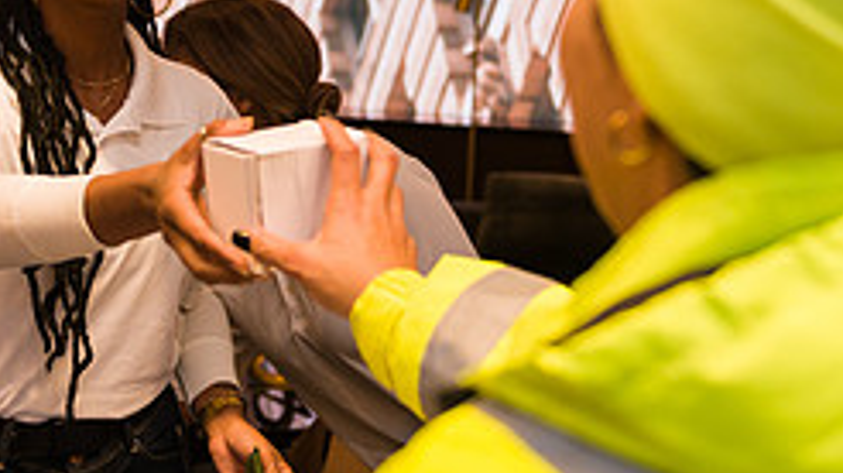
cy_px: 192
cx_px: 411
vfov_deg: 15.3
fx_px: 1765
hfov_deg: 26.9
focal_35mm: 79
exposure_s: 1/200
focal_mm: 32
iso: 400
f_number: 3.2
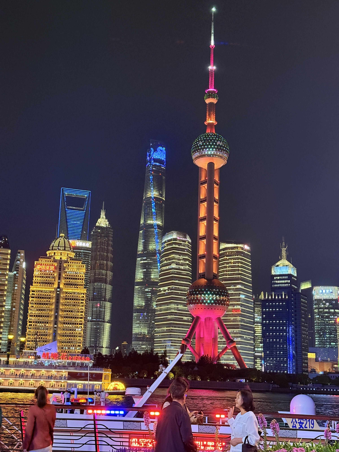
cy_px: 226
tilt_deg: +13.9
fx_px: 627
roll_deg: -2.5
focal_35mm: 48
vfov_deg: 39.7
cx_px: 170
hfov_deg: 30.3
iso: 500
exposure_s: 1/33
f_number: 1.78
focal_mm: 6.76
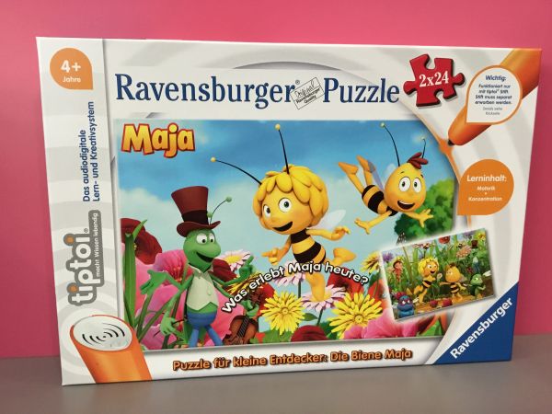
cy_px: 207
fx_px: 494
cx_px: 276
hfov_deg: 58.4
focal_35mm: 31
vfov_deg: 45.4
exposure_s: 1/33
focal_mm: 3.3
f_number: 2.4
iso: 200
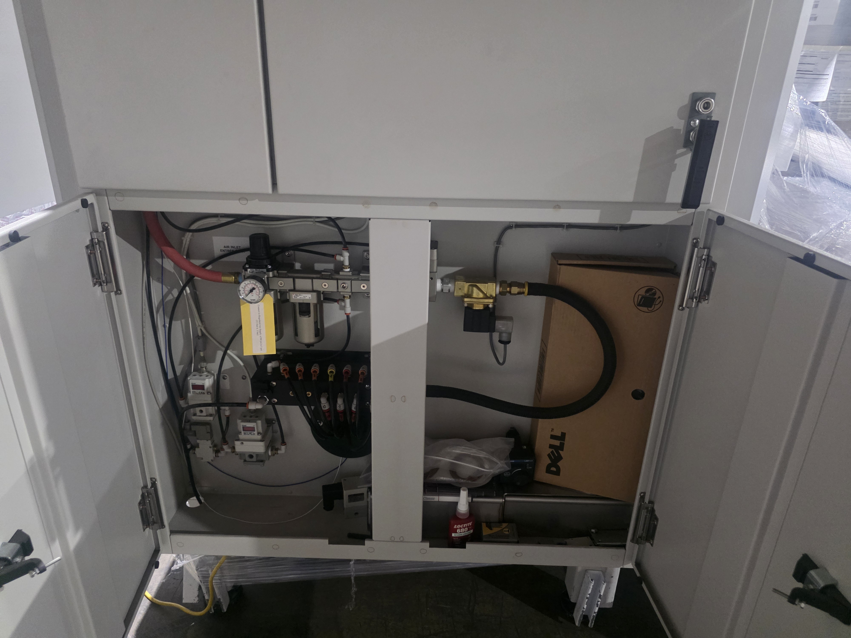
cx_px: 426
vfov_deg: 58.9
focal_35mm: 23
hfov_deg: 73.9
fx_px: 565
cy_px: 319
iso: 2000
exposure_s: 1/60
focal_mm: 6.3
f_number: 1.7
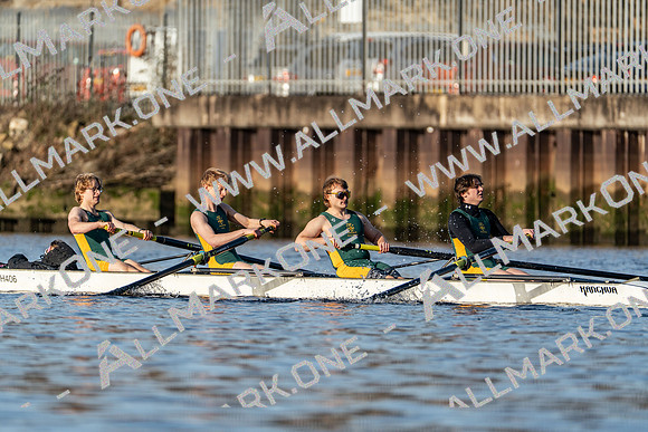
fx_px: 8138
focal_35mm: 452
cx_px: 324
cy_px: 216
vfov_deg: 3.0
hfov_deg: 4.6
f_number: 6.3
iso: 400
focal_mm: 452
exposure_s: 1/2000
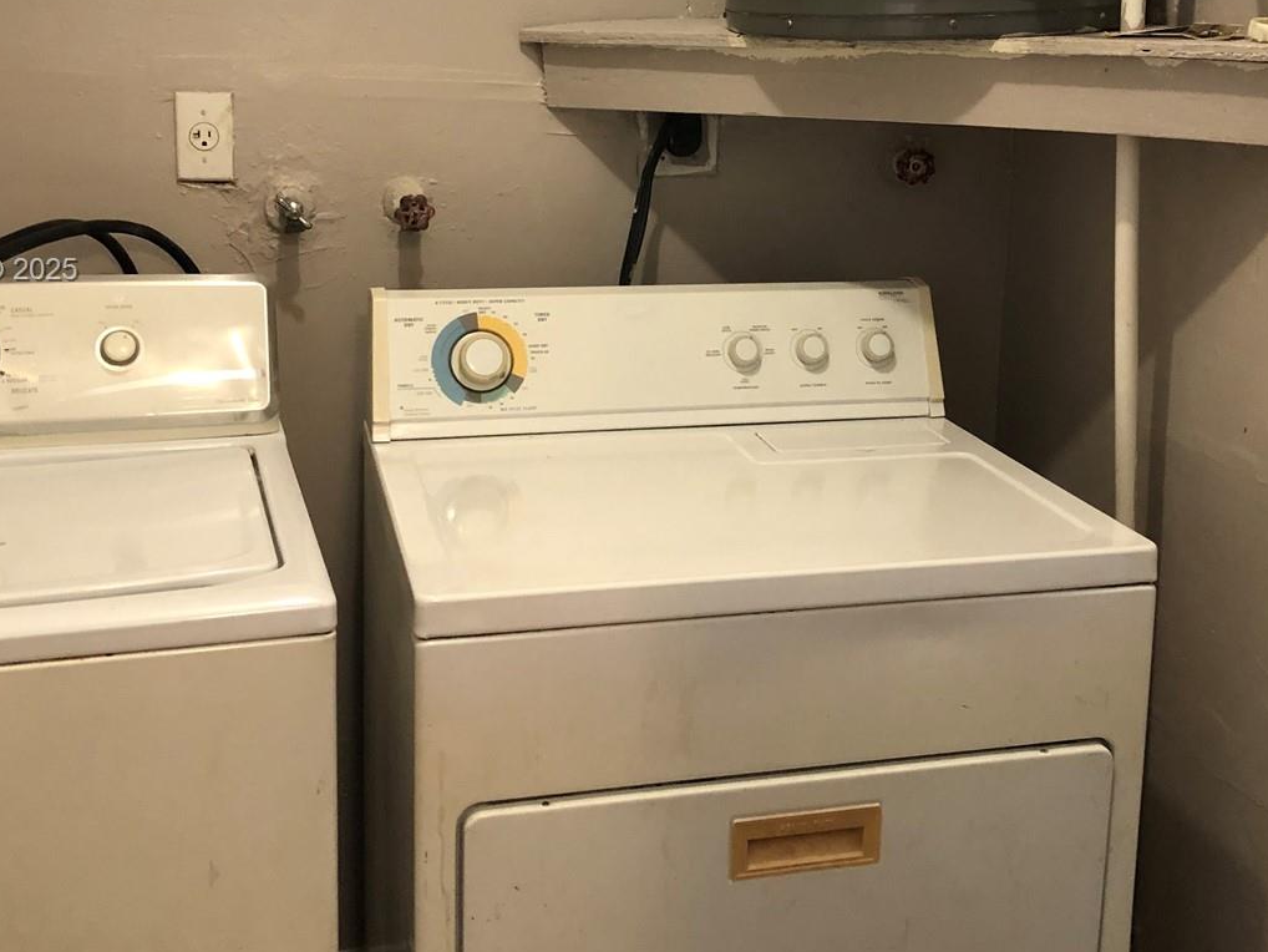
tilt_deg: -9.7
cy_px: 272
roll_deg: -1.4
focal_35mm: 44
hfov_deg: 42.9
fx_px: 1612
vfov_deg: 32.4
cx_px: 686
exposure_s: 1/12
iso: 100
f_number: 1.8
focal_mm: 3.99
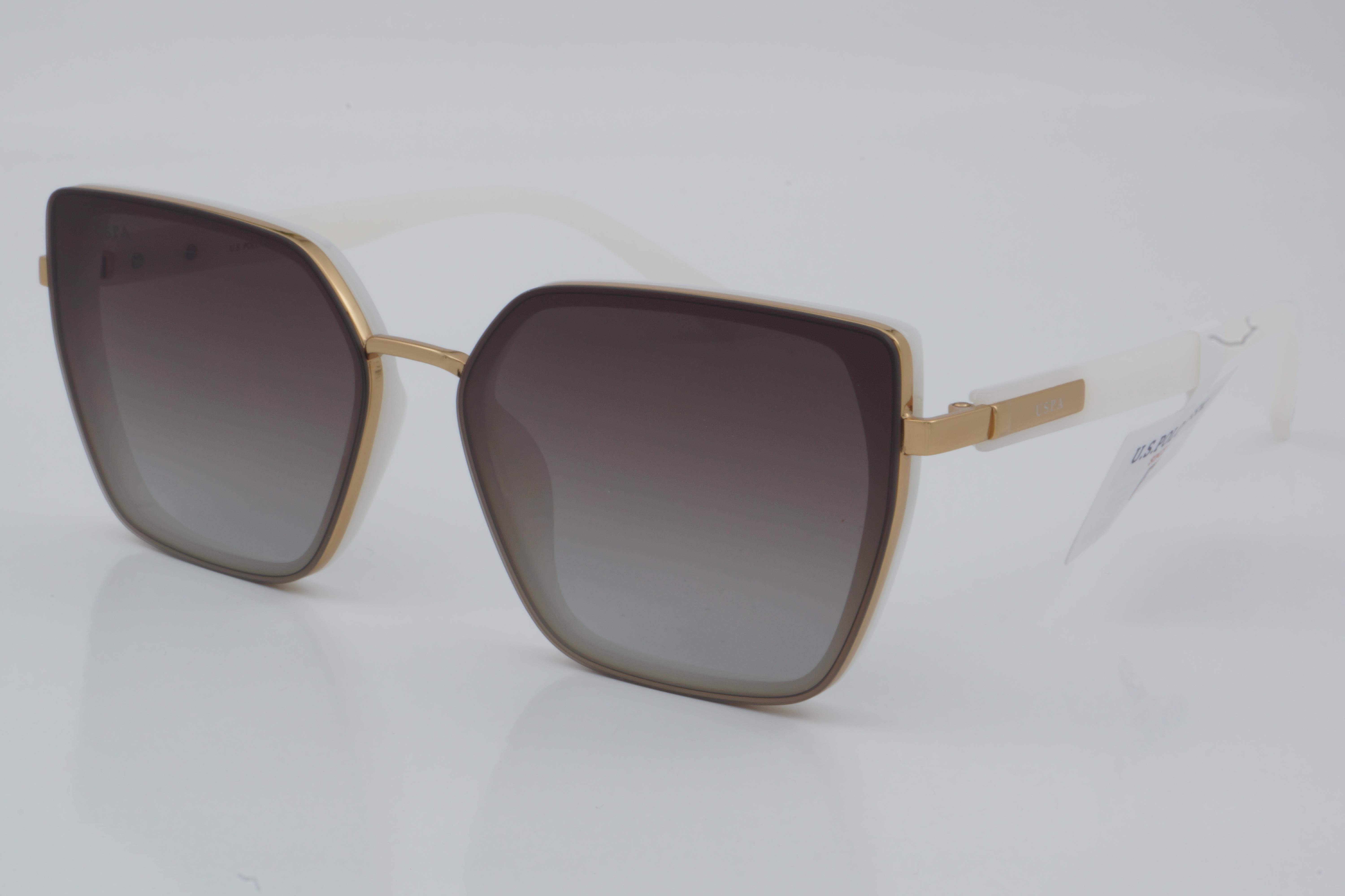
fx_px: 3082
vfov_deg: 16.6
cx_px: 672
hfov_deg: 24.6
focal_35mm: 82
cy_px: 448
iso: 100
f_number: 32
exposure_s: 1/4
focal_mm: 55
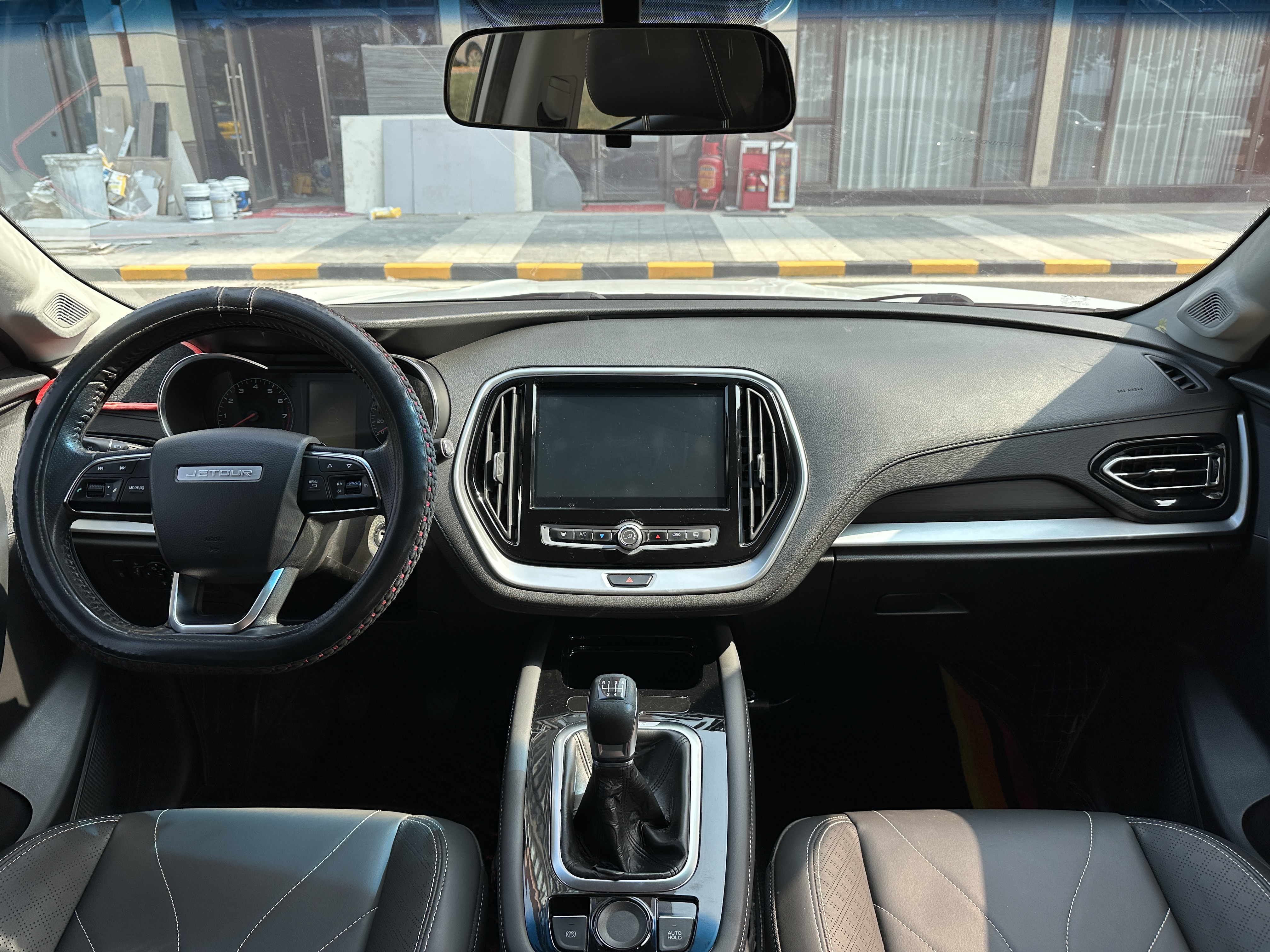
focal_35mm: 24
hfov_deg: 71.6
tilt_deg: -21.3
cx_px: 635
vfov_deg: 56.8
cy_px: 476
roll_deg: +0.3
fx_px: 881
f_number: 1.78
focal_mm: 6.86
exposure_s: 1/460
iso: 80
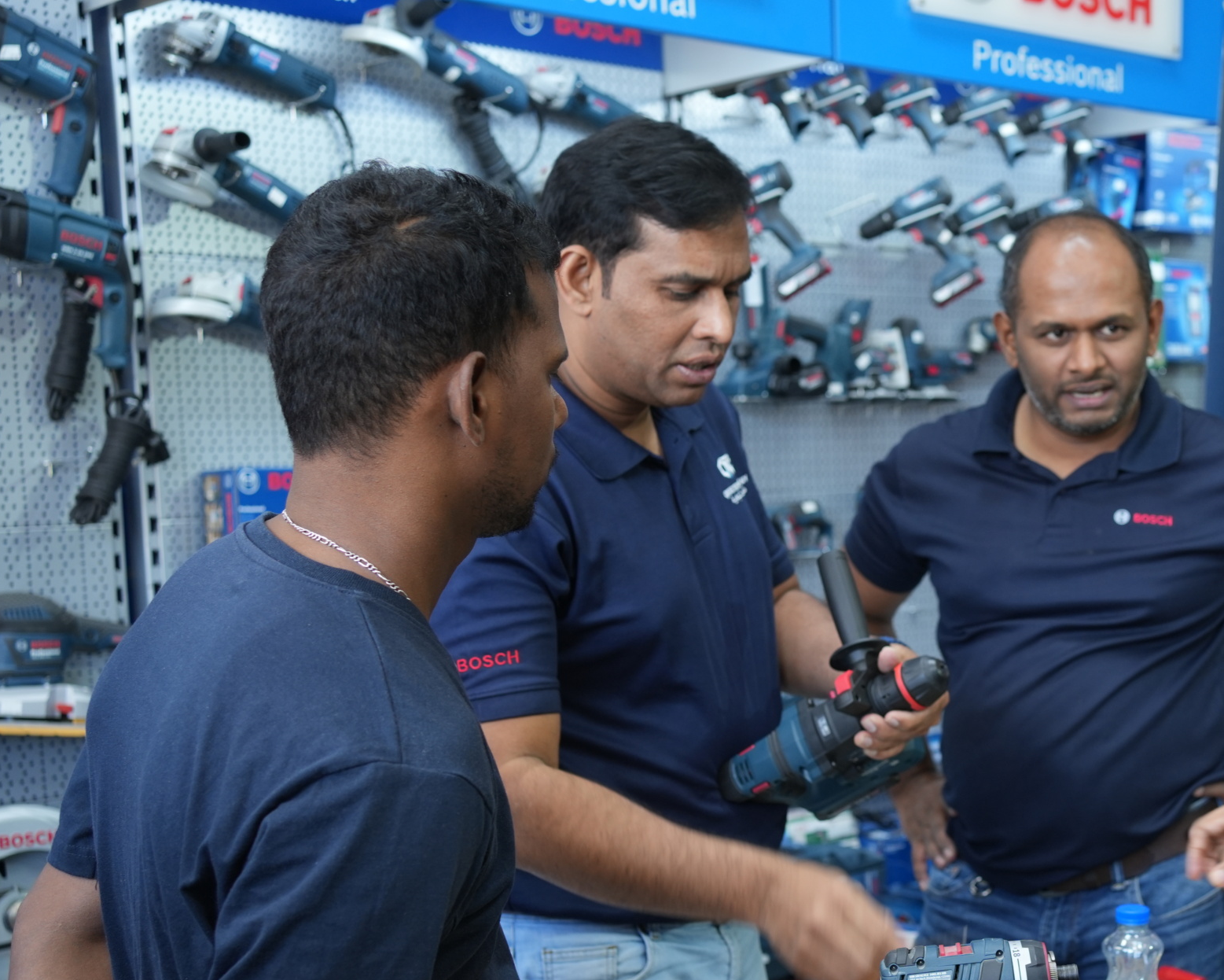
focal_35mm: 54
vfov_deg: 28.0
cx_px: 972
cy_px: 627
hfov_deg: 33.8
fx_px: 1956
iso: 500
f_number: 4
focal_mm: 35
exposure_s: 1/100
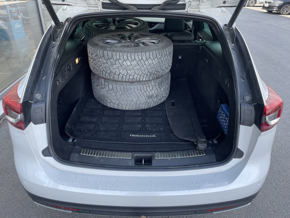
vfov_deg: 53.1
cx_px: 145
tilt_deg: -28.5
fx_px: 218
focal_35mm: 26
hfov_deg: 67.3
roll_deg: +0.1
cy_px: 109
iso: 32
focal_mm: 4.2
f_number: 1.6
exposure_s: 1/392
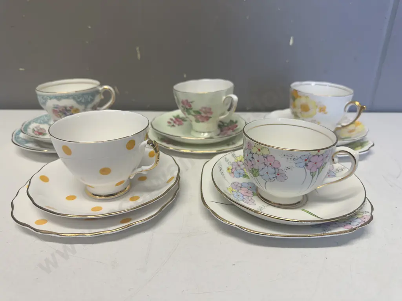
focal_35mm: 24
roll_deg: -1.4
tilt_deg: -23.5
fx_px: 279
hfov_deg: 71.6
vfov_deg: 56.8
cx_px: 201
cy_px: 150
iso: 64
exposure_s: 1/100
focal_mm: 6.86
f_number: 1.78
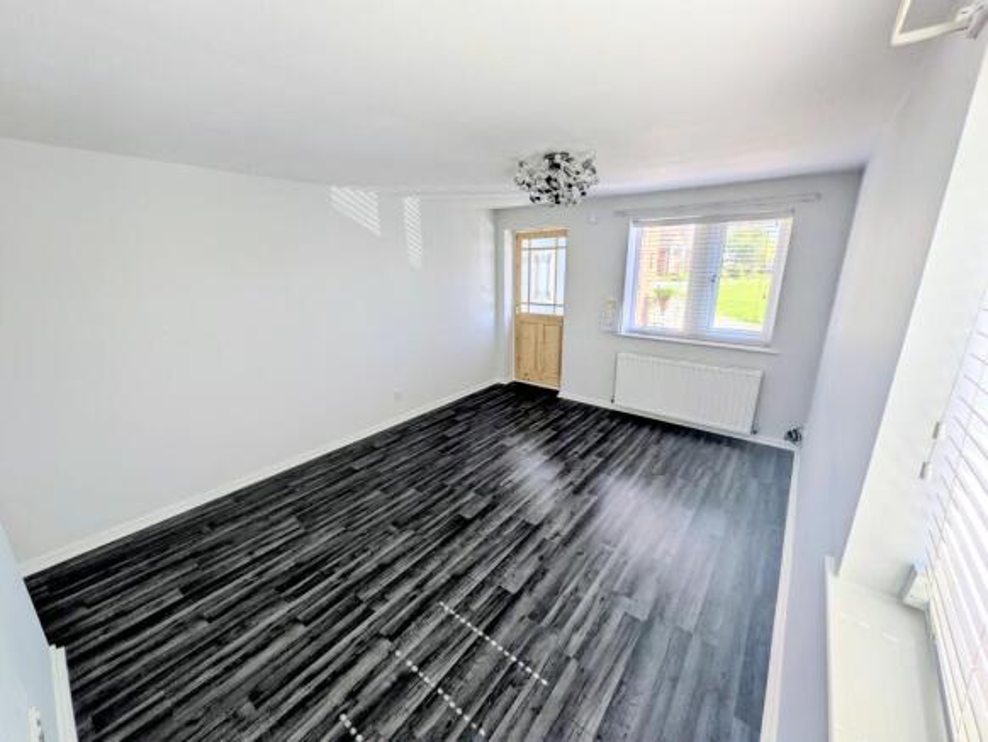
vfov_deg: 85.7
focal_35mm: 14
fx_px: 400
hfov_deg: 102.0
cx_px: 494
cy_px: 371
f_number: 2.2
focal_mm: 1.83
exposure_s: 1/410
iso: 45
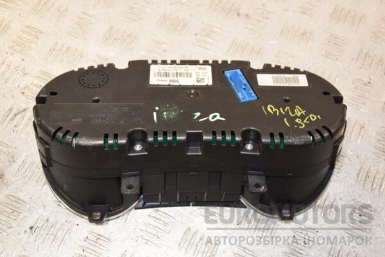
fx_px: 561
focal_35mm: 52
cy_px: 128
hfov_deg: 37.9
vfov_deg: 25.8
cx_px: 192
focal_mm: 35
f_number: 5.6
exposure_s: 1/125
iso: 640
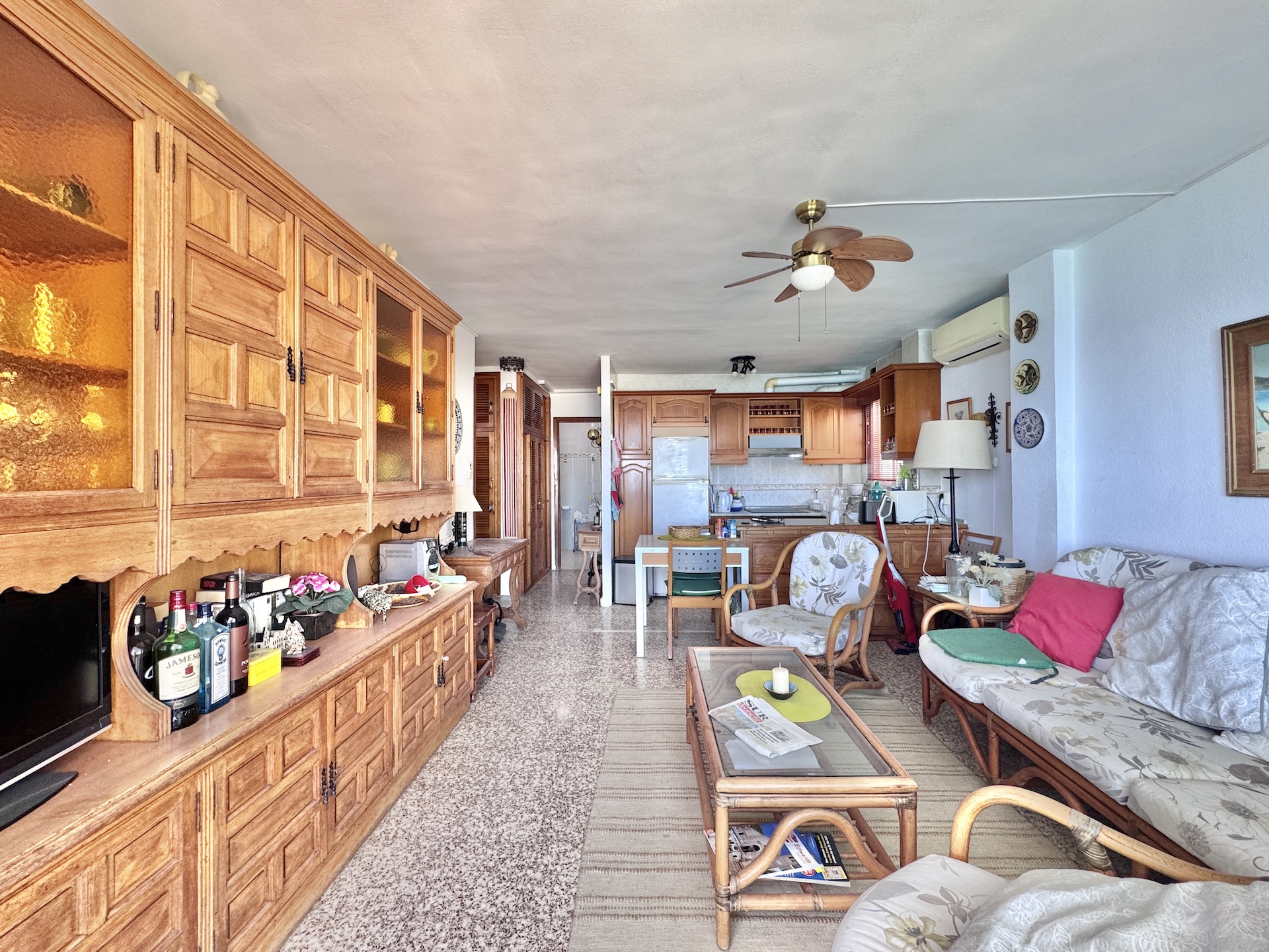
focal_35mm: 14
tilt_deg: +0.9
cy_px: 476
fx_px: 513
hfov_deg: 102.1
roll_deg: +0.1
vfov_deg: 85.7
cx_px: 634
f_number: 2.2
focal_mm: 2.22
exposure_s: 1/99
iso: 160
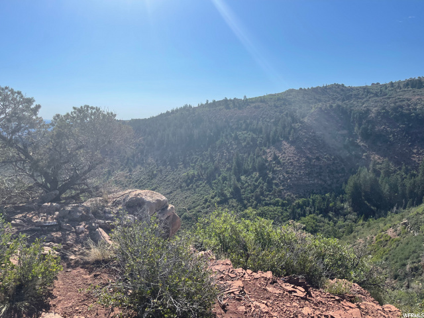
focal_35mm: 26
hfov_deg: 67.3
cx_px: 212
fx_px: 318
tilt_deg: -7.7
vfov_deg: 53.1
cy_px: 159
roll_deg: -0.4
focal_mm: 5.1
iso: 32
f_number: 1.6
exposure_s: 1/6579
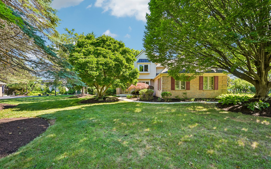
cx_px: 137
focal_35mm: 16
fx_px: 118
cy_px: 92
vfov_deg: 71.1
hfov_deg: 97.8
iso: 100
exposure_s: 1/30
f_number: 8
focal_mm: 15
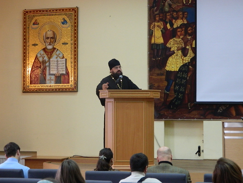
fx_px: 590
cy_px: 92
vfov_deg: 17.6
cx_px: 122
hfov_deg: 23.3
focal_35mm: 84
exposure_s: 1/15
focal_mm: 15.1
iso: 400
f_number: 4.2
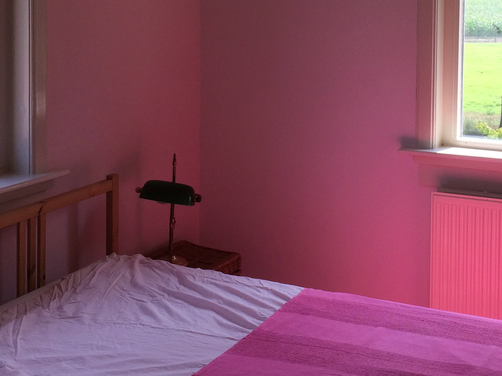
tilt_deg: -3.0
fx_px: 914
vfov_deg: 22.7
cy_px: 37
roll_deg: +0.1
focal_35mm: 63
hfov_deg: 30.6
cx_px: 315
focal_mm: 4.15
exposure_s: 1/241
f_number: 2.2
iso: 32
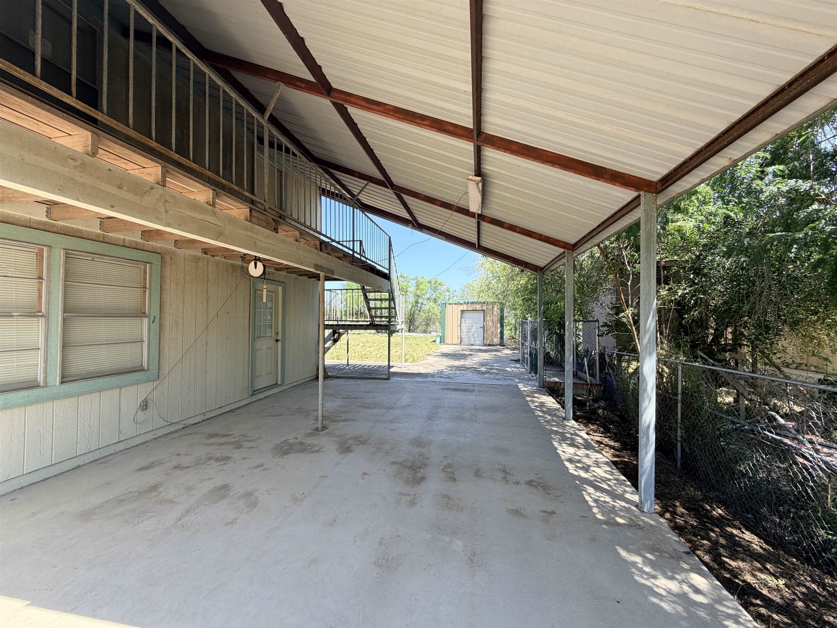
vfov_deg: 85.7
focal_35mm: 14
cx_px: 418
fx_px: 339
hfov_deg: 102.1
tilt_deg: -0.7
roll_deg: +1.6
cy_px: 314
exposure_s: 1/280
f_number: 2.2
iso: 50
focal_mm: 2.22
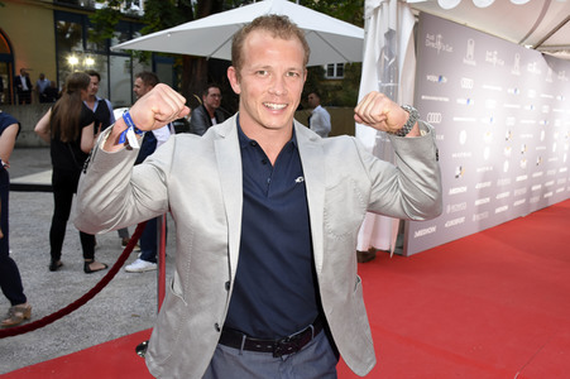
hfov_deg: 57.3
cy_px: 190
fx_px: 522
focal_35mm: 33
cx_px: 285
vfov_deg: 39.9
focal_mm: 22
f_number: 6.3
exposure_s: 1/100
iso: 800
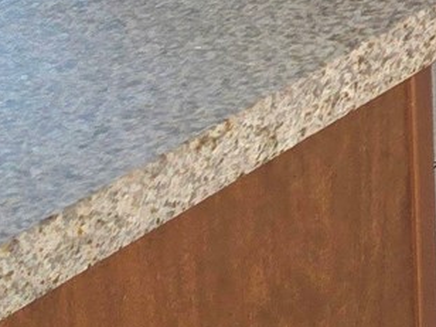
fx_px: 1927
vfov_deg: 9.1
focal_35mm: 153
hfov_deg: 11.5
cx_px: 903
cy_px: -345
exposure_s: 1/20
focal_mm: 6.5
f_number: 1.4
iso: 160
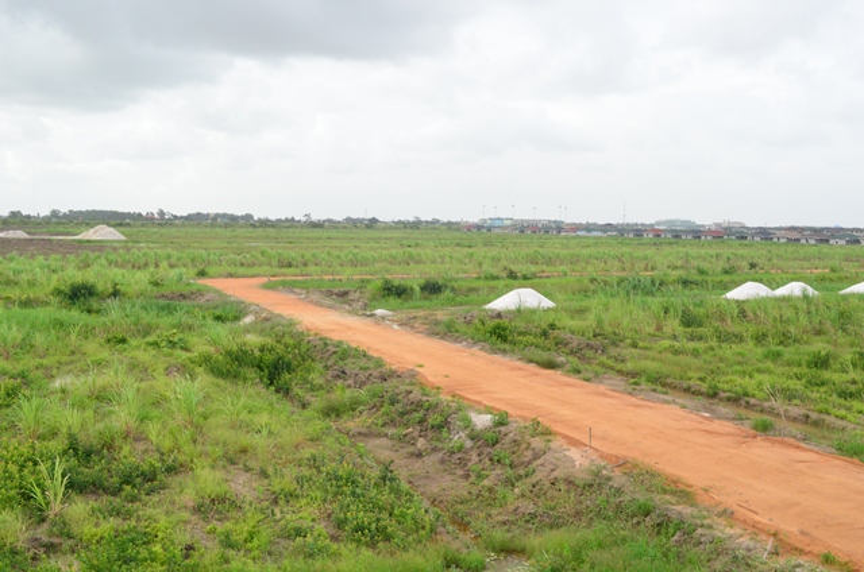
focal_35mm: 36
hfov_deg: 53.2
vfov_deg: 36.7
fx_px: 862
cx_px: 432
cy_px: 286
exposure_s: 1/125
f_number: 13
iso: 400
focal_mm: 24
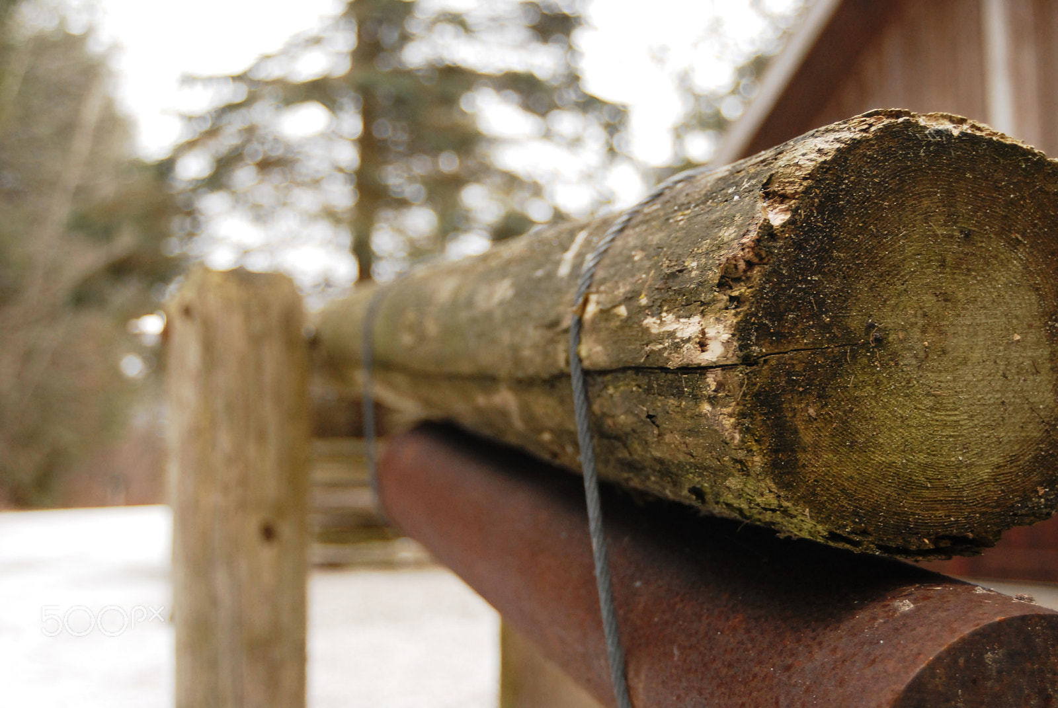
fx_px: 1324
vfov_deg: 29.9
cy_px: 354
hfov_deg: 43.6
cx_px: 529
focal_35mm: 45
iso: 400
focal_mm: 30
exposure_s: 1/50
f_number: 4.5
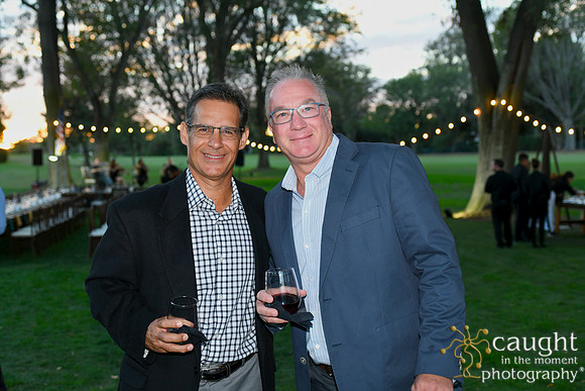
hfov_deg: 41.1
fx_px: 780
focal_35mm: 48
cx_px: 292
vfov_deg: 28.1
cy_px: 196
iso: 500
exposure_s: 1/100
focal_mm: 48
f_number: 4
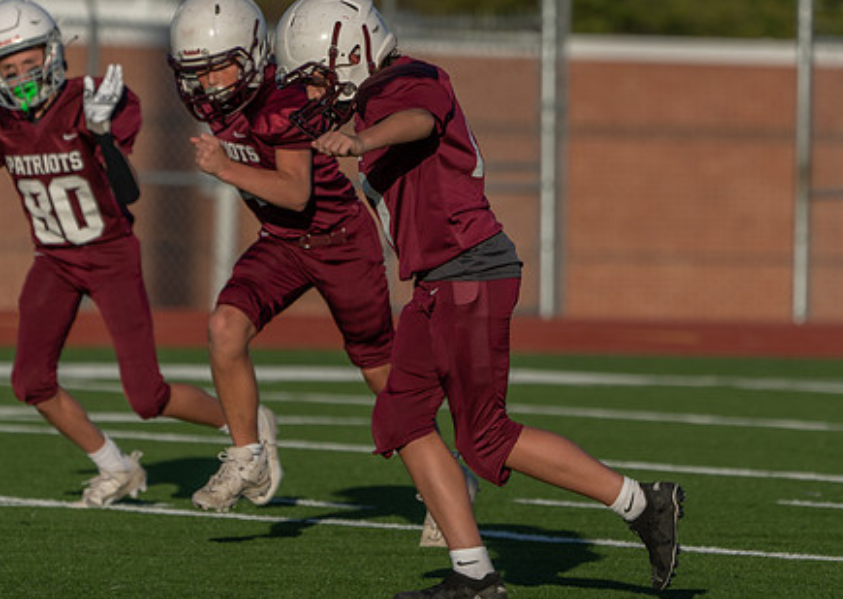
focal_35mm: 570
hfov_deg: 3.5
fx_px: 13621
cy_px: 265
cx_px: 509
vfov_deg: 2.5
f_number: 5.6
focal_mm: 318
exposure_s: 1/1250
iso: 125
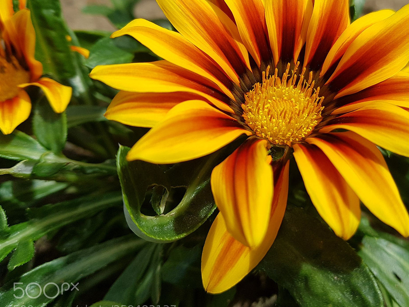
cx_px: 274
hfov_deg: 50.4
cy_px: 125
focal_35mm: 36
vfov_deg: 39.5
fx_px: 425
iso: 40
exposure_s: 1/1964
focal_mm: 4.2
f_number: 1.7
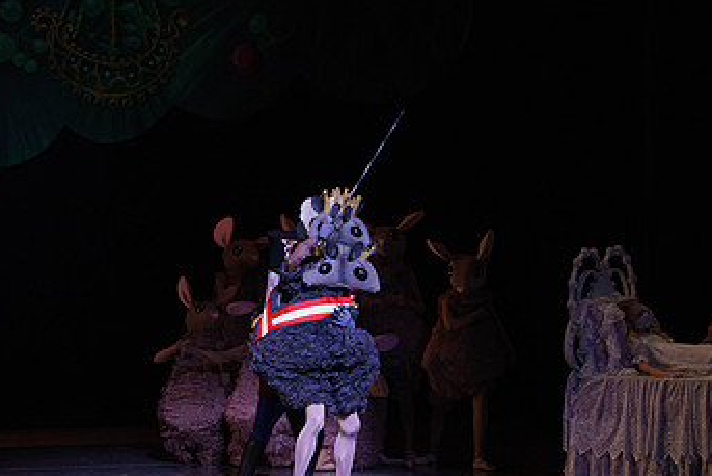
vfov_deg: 4.5
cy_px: 267
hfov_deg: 6.8
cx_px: 280
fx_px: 5995
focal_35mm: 303
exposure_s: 1/320
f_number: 9
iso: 5000
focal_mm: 179
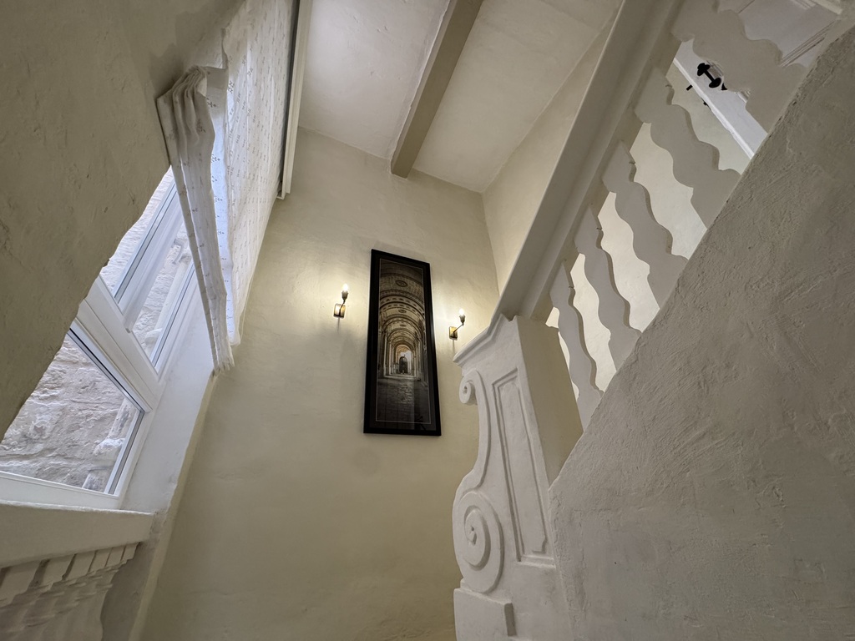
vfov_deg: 85.7
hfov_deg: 102.1
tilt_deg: +30.2
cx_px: 428
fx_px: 346
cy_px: 320
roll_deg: +1.0
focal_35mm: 14
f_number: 2.2
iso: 250
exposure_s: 1/100
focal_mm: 2.22
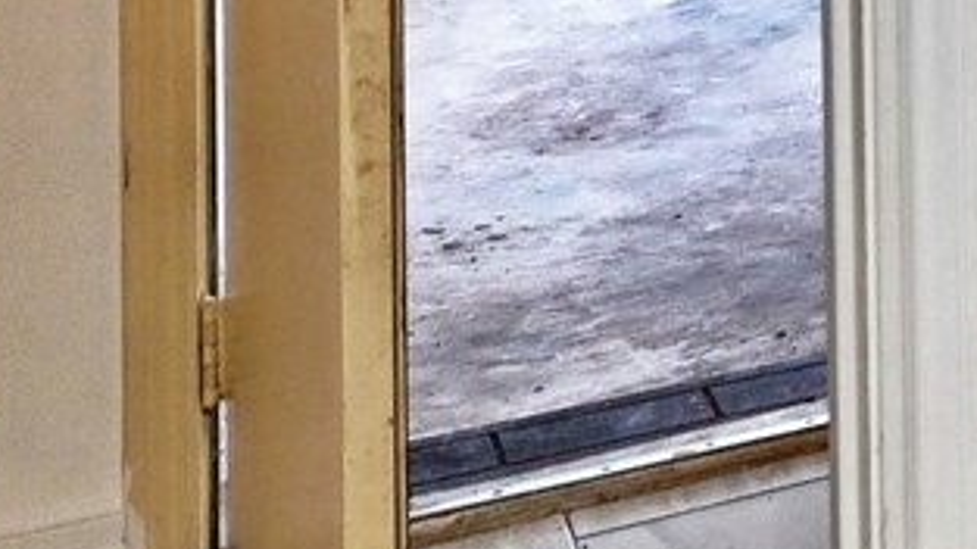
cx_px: 2201
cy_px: -792
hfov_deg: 14.5
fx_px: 2824
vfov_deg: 9.7
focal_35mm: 109
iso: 400
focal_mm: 15
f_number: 8
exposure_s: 1/8
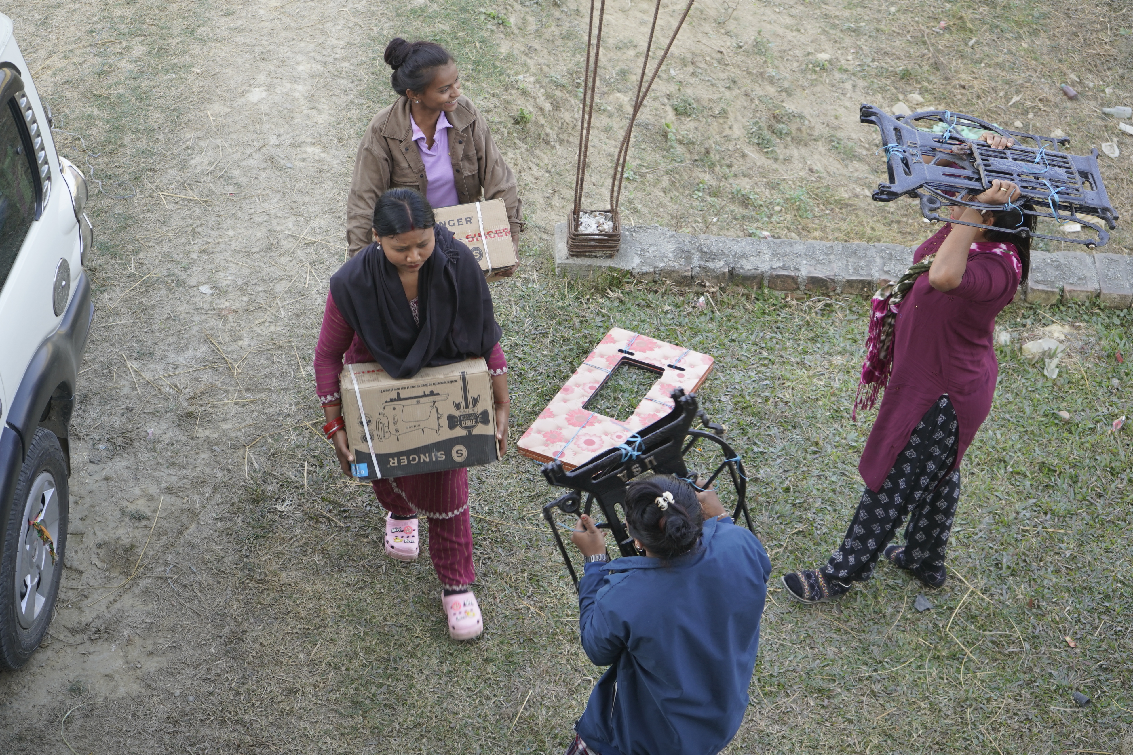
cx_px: 566
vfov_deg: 19.5
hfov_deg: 28.8
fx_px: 2203
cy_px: 378
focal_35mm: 70
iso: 400
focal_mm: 70
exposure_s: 1/160
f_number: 5.6
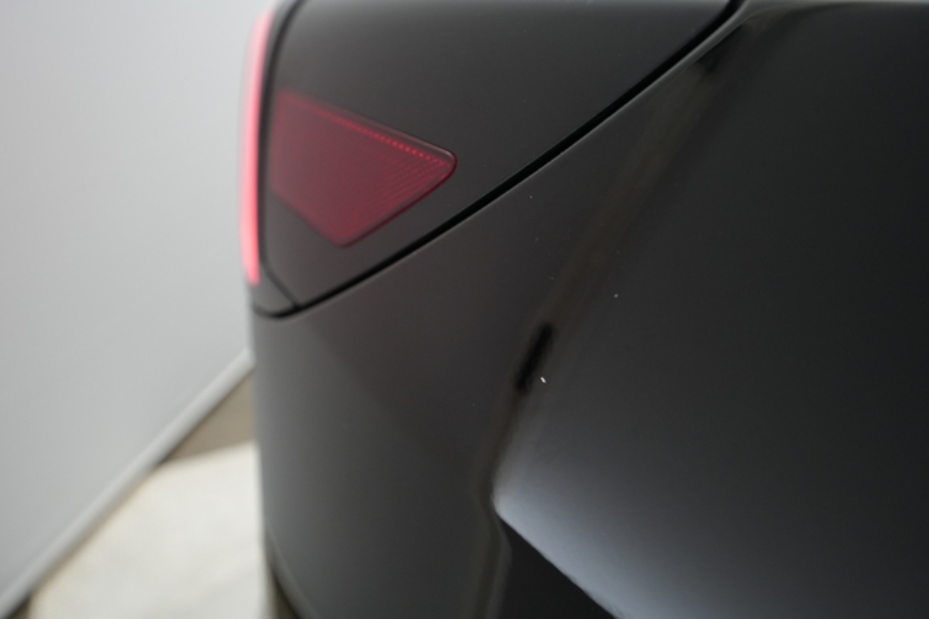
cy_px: 310
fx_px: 722
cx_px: 464
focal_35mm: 28
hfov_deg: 65.5
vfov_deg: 46.4
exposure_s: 1/100
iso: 2000
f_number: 5
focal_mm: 28
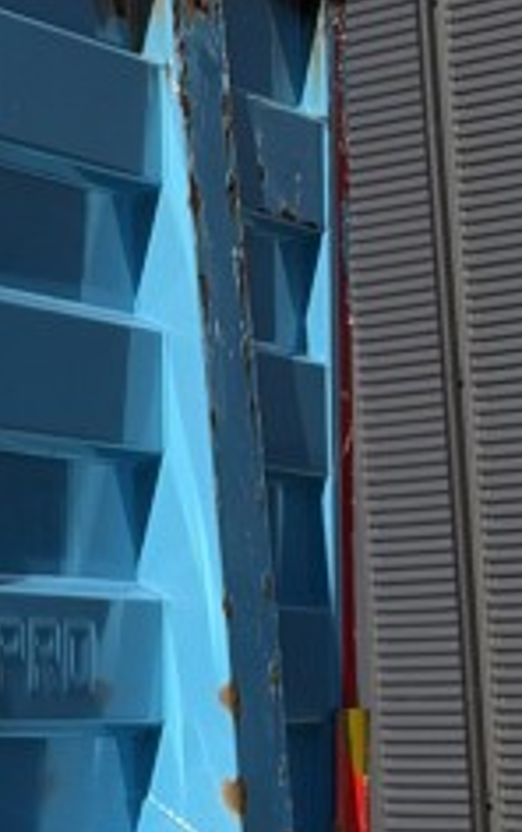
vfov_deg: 13.5
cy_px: 321
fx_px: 3520
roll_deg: +0.0
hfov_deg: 6.5
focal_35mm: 155
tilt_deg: +7.3
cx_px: -1696
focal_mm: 6.93
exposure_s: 1/16129
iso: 80
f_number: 1.8
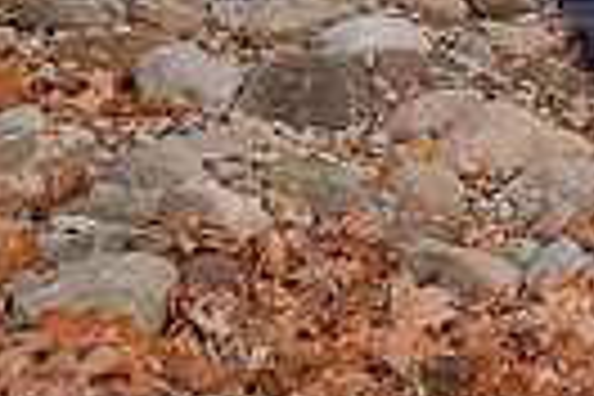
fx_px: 1963
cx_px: 1292
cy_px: -214
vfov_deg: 11.0
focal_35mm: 119
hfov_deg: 13.8
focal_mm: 18
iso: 400
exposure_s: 1/500
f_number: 4
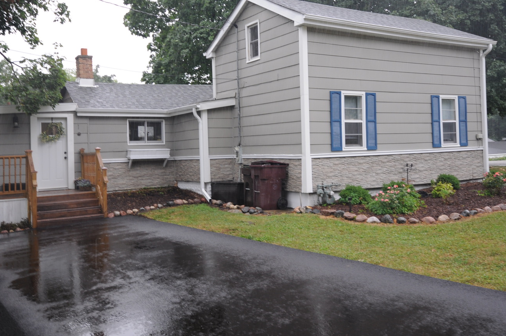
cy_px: 128
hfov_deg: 53.6
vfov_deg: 36.9
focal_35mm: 36
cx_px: 268
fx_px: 500
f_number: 4.5
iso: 200
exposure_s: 1/80
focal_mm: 19
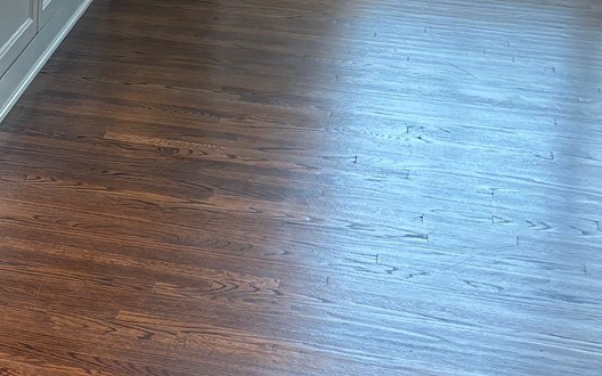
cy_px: -79
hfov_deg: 17.2
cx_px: -349
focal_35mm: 107
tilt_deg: -12.8
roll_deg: +0.2
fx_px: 1755
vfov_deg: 12.0
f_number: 1.6
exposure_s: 1/60
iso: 100
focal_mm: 5.96
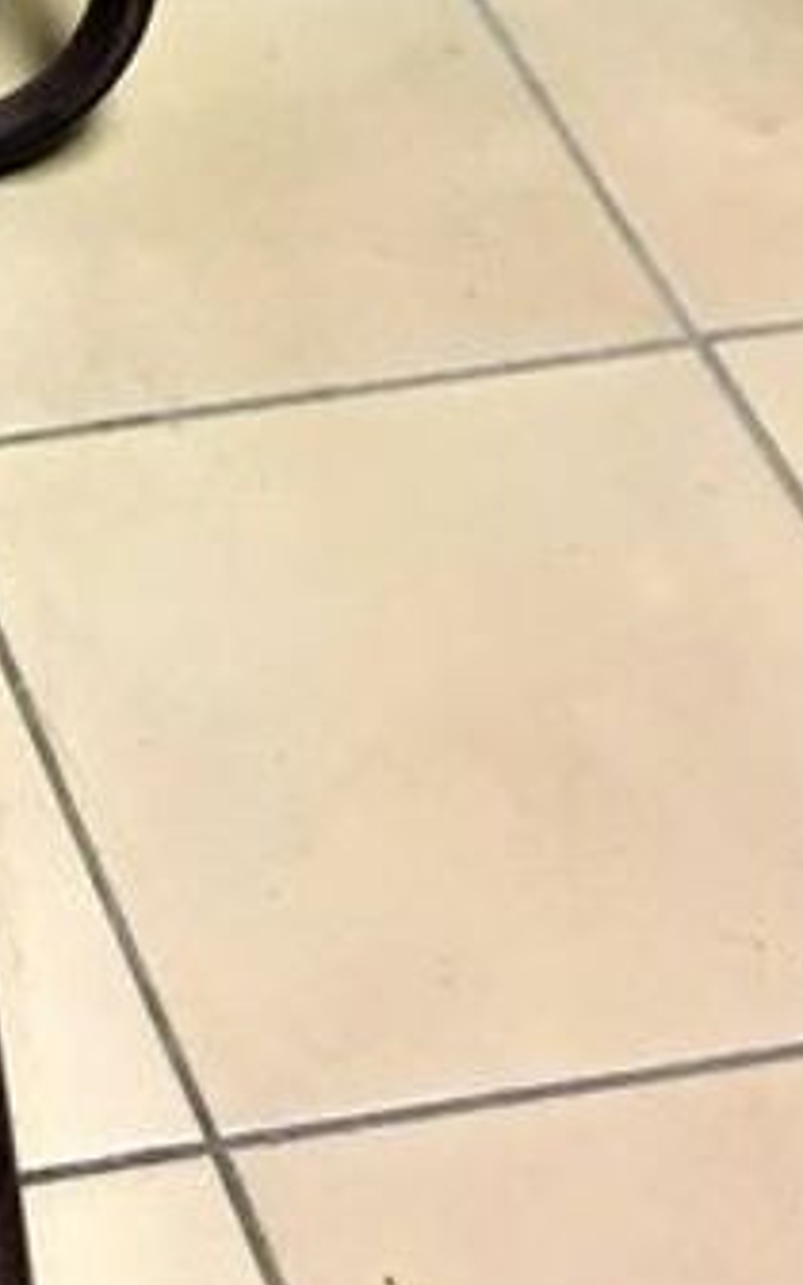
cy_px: -90
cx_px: -642
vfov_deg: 16.6
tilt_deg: -37.7
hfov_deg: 10.1
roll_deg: +0.3
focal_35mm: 122
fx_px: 4272
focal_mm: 4.15
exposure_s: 1/33
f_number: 2.2
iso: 80
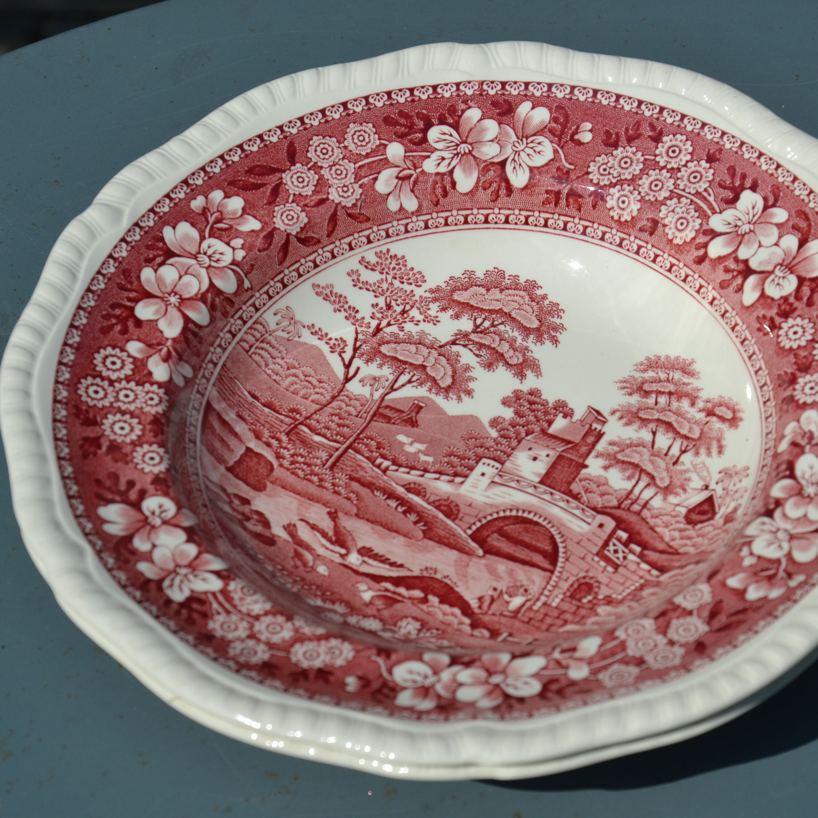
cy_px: 409
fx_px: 2968
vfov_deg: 15.7
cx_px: 489
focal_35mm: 111
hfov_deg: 15.7
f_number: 7.1
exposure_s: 1/800
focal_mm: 58
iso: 100
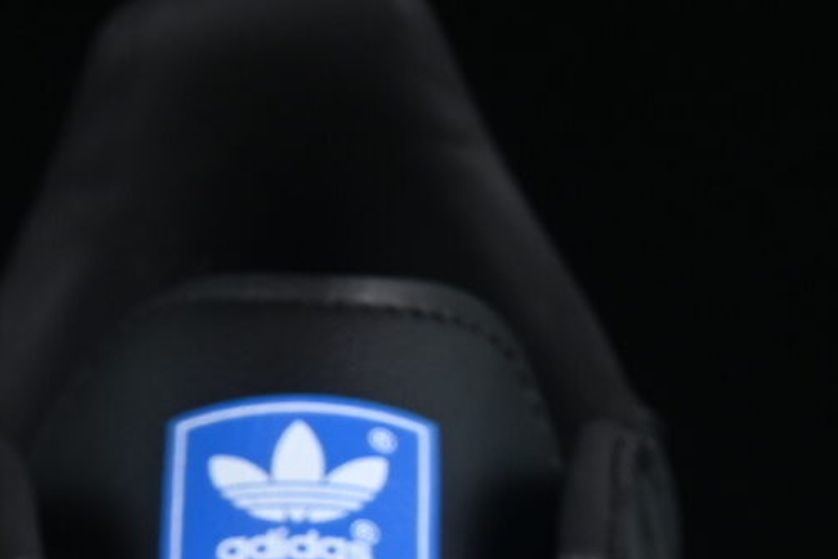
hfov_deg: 5.4
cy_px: 1239
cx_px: -109
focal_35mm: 383
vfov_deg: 3.5
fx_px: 8915
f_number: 6.3
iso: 160
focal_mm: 50
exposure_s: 1/50
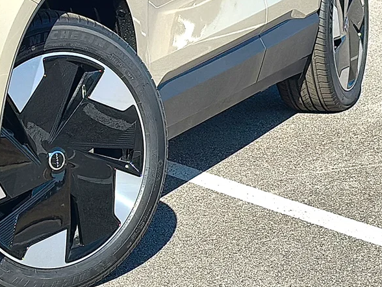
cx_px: 161
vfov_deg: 12.5
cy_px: 148
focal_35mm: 119
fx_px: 1313
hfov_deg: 16.5
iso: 100
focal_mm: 6.86
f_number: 1.78
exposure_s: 1/5917
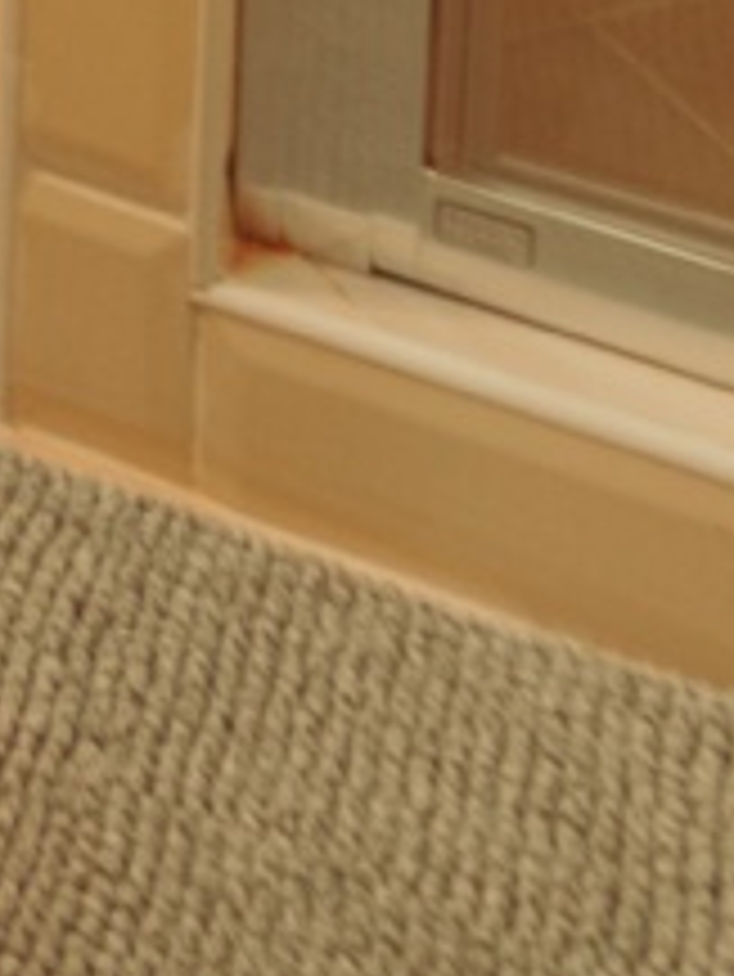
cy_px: -1916
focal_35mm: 119
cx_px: -937
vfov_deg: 11.0
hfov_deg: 10.9
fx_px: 3361
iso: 100
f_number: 10
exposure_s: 1/1.25
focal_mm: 14
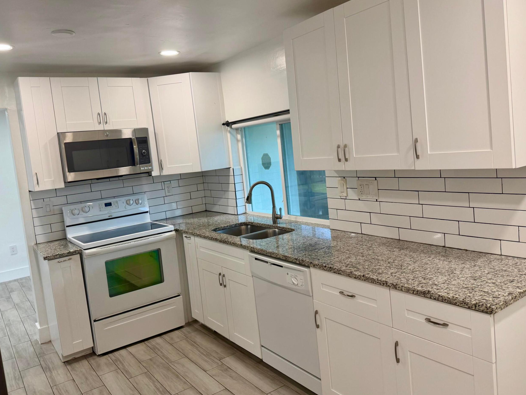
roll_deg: +6.6
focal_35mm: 28
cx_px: 254
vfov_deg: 49.7
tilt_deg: -4.3
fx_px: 425
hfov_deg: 63.4
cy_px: 183
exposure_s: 1/120
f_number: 1.78
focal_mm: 6.76
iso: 100
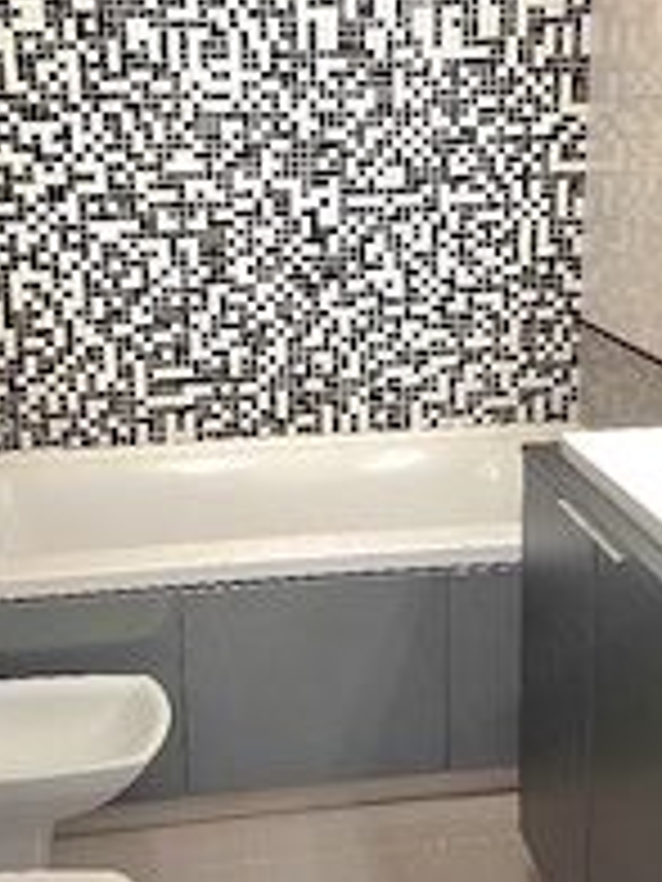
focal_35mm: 47
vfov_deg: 40.1
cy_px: 324
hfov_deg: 30.9
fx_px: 1198
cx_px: 333
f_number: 1.7
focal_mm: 6.3
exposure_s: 1/101
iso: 500
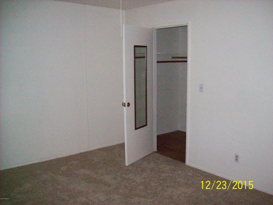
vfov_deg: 39.6
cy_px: 102
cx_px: 136
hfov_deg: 51.4
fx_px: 284
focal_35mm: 36
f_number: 2.7
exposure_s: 1/128
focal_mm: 6
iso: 800
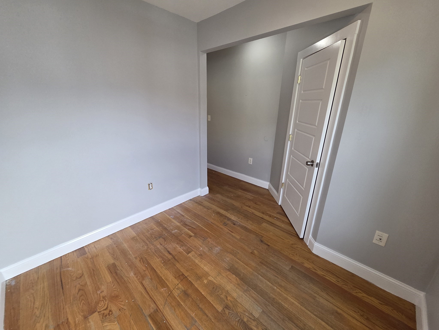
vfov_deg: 89.9
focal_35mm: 13
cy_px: 165
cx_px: 220
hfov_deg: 106.2
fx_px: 165
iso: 200
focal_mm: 2.2
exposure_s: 1/120
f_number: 2.2
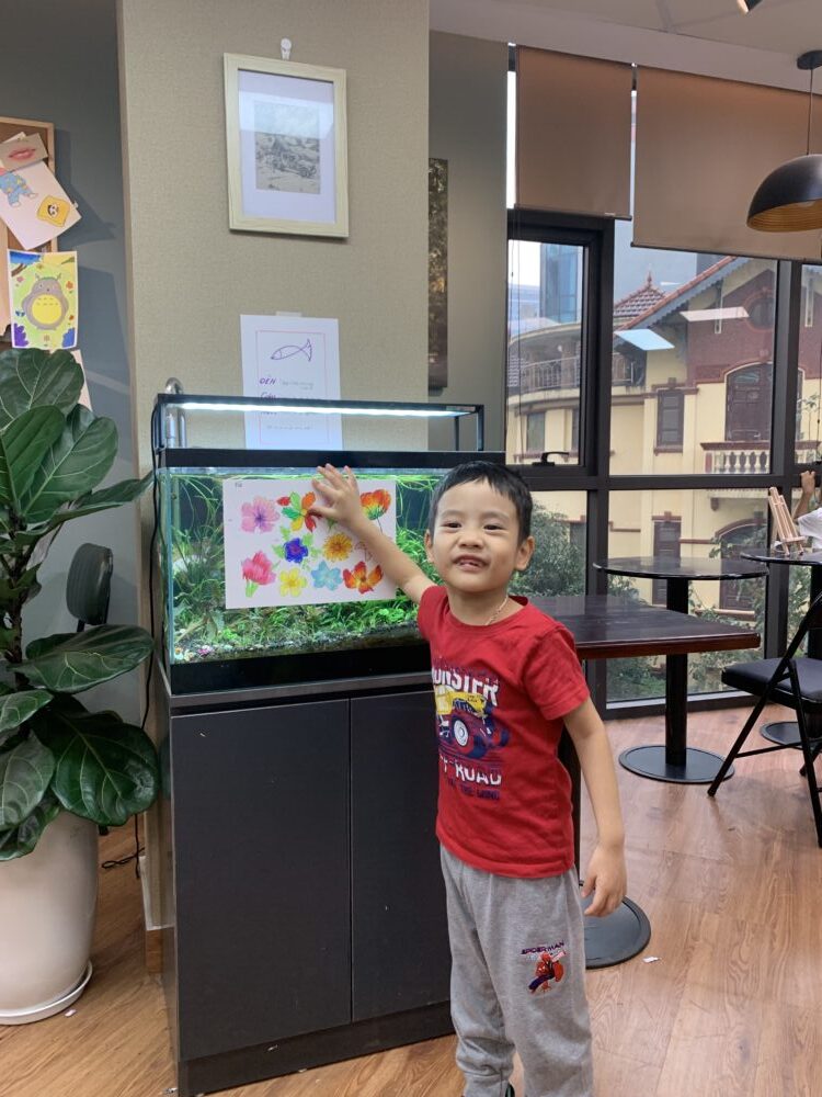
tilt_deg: -6.1
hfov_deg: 53.1
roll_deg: -0.7
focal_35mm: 26
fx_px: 823
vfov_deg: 67.3
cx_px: 411
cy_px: 548
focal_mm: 4.25
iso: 100
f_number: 1.8
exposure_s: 1/121
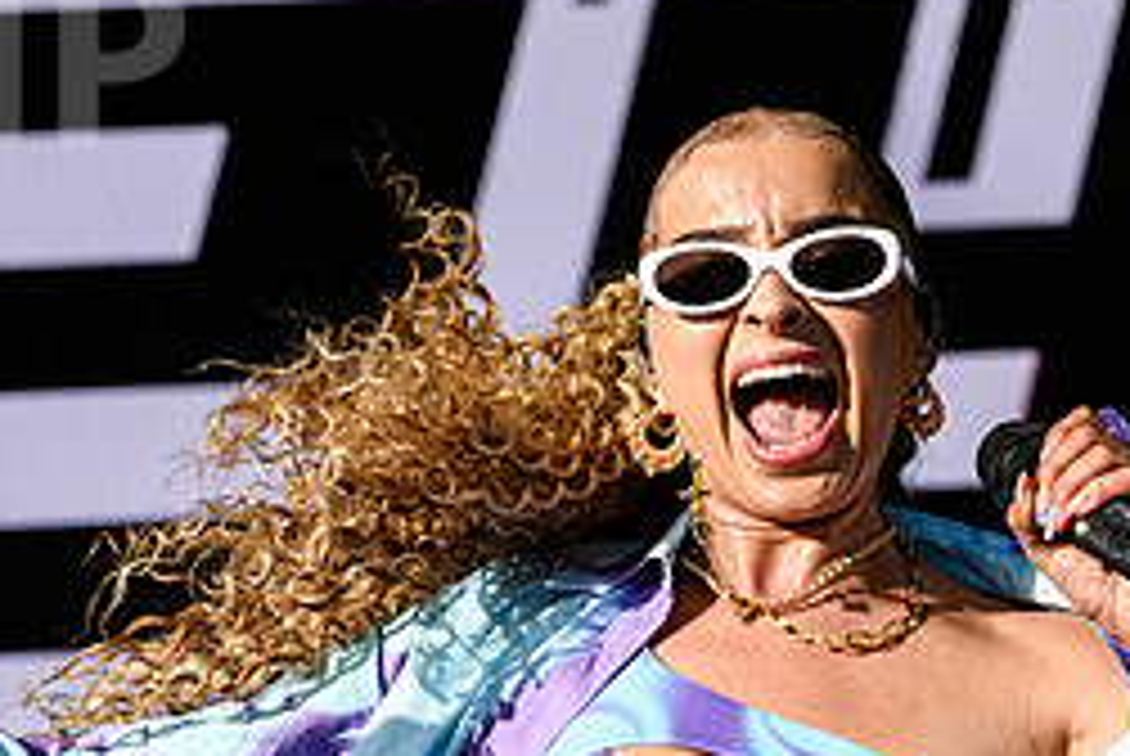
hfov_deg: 5.0
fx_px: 12884
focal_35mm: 410
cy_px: 495
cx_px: 796
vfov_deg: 3.4
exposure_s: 1/2000
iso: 640
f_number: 7.1
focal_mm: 160
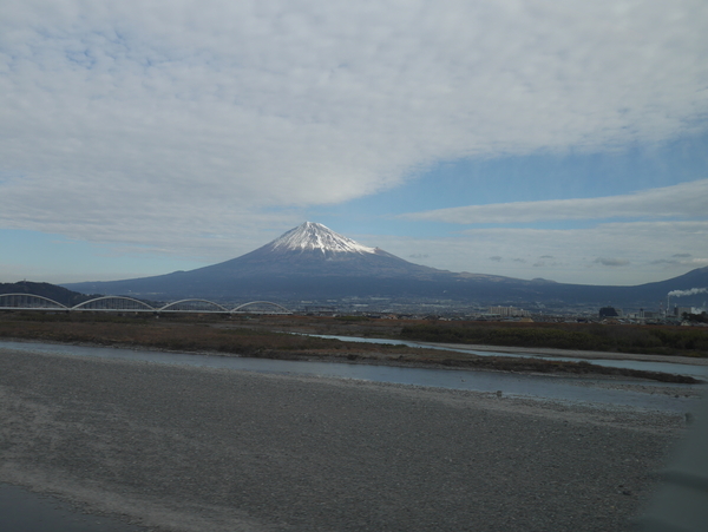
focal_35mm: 32
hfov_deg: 56.8
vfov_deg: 44.2
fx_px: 655
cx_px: 354
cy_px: 266
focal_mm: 16
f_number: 6.3
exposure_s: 1/320
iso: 200
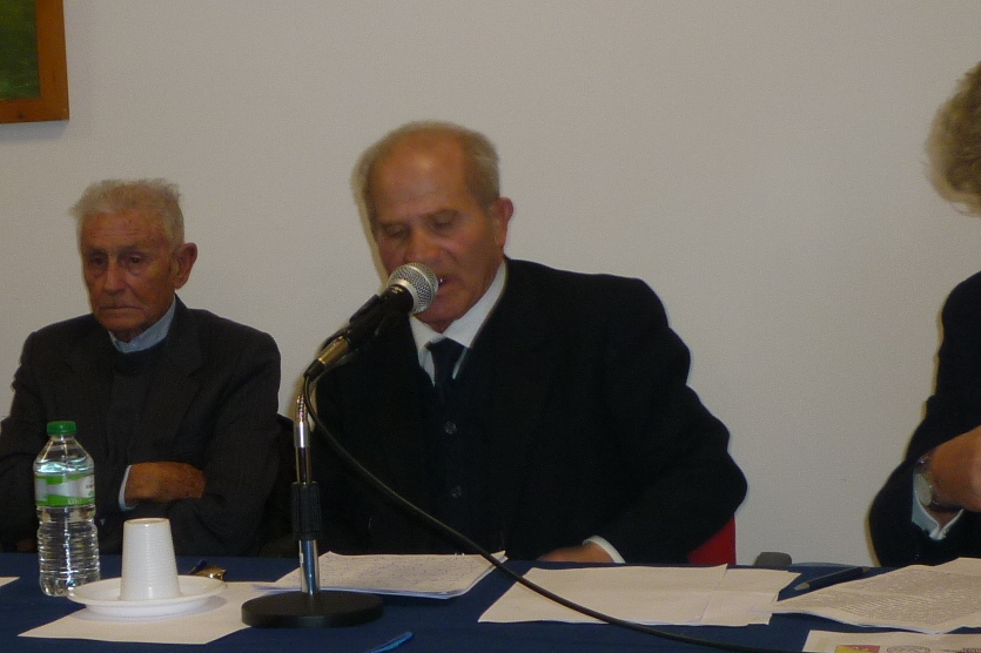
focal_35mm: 74
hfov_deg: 27.1
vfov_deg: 18.3
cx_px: 285
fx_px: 2016
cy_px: 500
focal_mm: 5.2
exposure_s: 1/30
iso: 100
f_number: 3.3
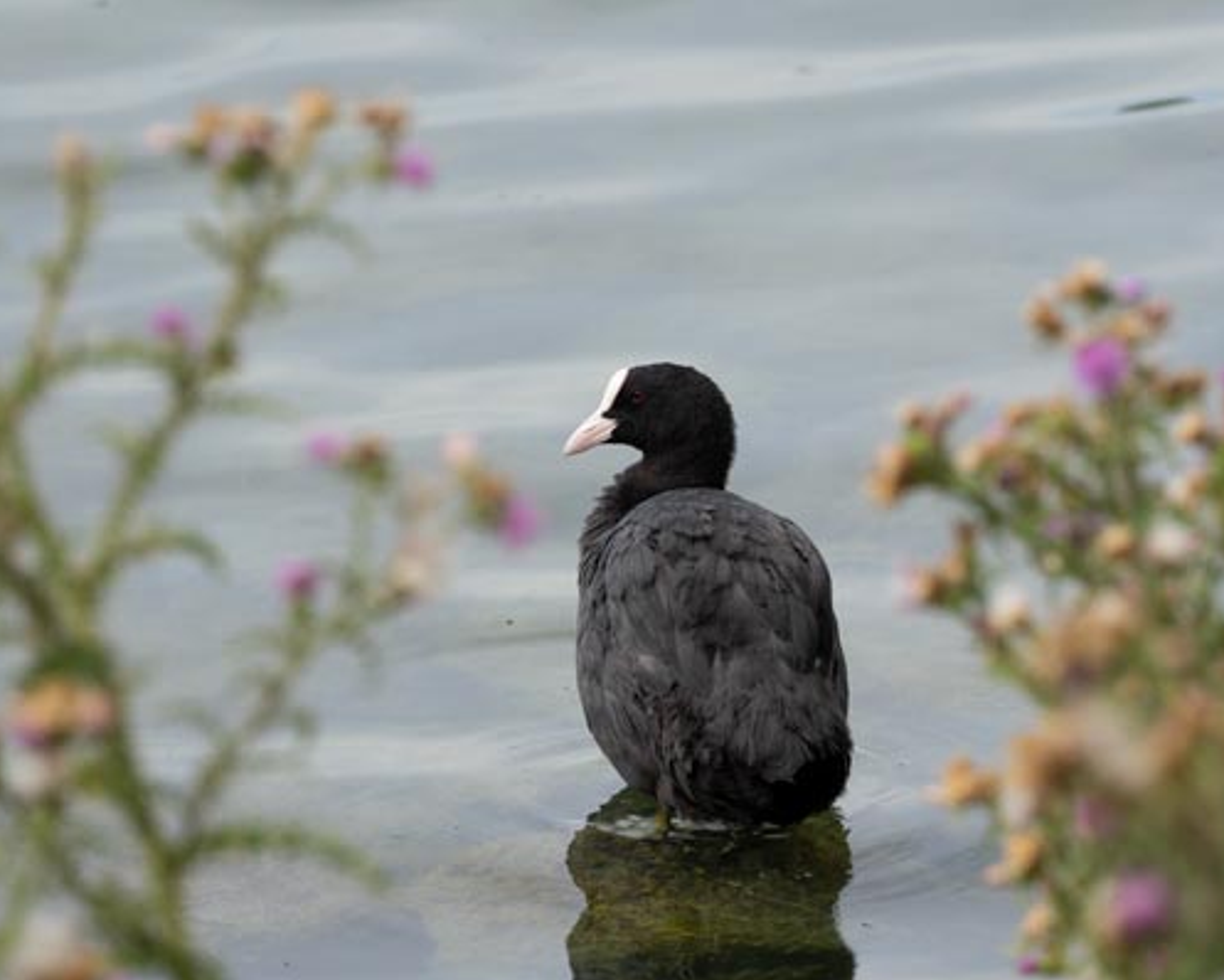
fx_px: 16417
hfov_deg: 4.3
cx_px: 645
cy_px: 490
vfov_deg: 3.4
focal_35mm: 453
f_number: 11
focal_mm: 400
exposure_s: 1/400
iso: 500
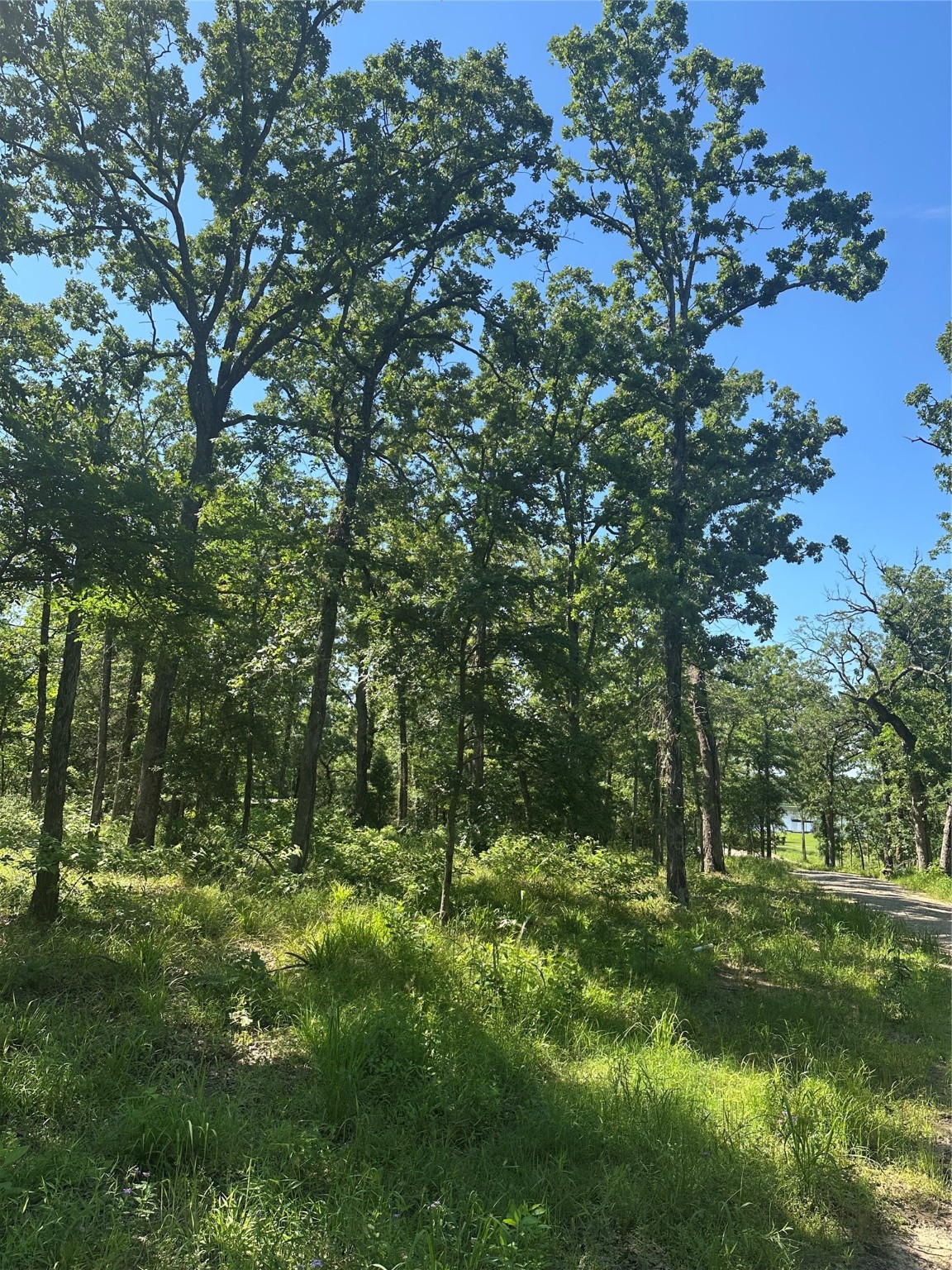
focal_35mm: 24
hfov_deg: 56.8
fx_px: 880
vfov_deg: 71.6
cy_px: 635
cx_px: 476
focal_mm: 6.86
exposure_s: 1/1393
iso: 80
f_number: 1.78
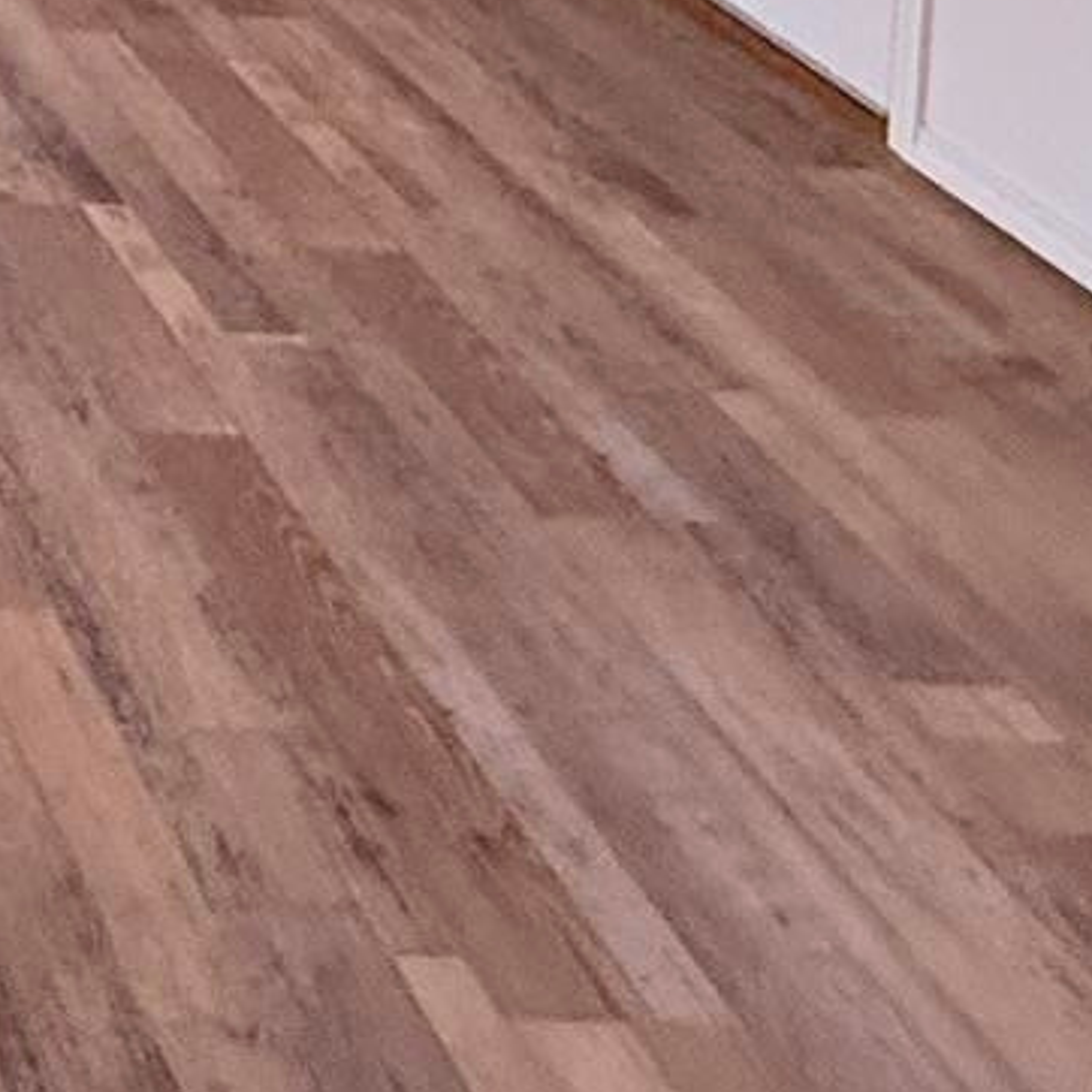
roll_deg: -0.2
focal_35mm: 70
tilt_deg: -1.9
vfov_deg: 18.6
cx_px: -851
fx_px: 2498
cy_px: -917
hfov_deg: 19.1
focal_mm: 2.22
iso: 250
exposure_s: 1/120
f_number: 2.2
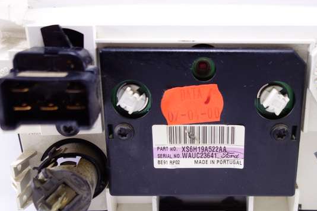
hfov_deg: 44.9
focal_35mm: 43
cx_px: 205
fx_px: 379
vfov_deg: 31.2
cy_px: 118
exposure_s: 1/80
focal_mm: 10.4
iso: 125
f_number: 1.8
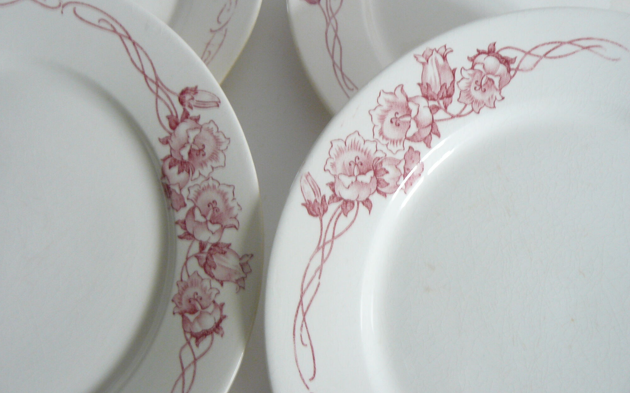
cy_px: 174
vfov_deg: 32.7
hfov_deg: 50.4
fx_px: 670
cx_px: 312
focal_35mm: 39
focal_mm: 6
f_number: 2.8
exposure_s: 1/15
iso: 200
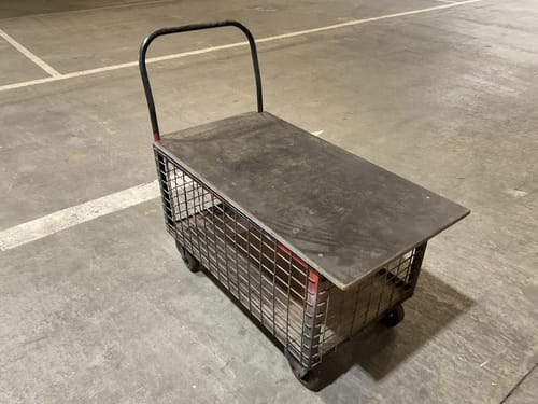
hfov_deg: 61.7
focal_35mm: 29
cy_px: 202
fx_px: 451
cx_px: 269
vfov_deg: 48.2
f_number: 1.8
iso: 250
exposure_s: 1/60
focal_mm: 3
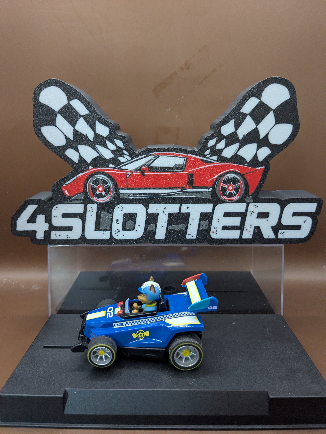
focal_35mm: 27
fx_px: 339
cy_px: 217
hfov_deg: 51.4
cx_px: 163
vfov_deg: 65.3
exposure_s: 1/100
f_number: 1.73
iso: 709
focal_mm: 4.38
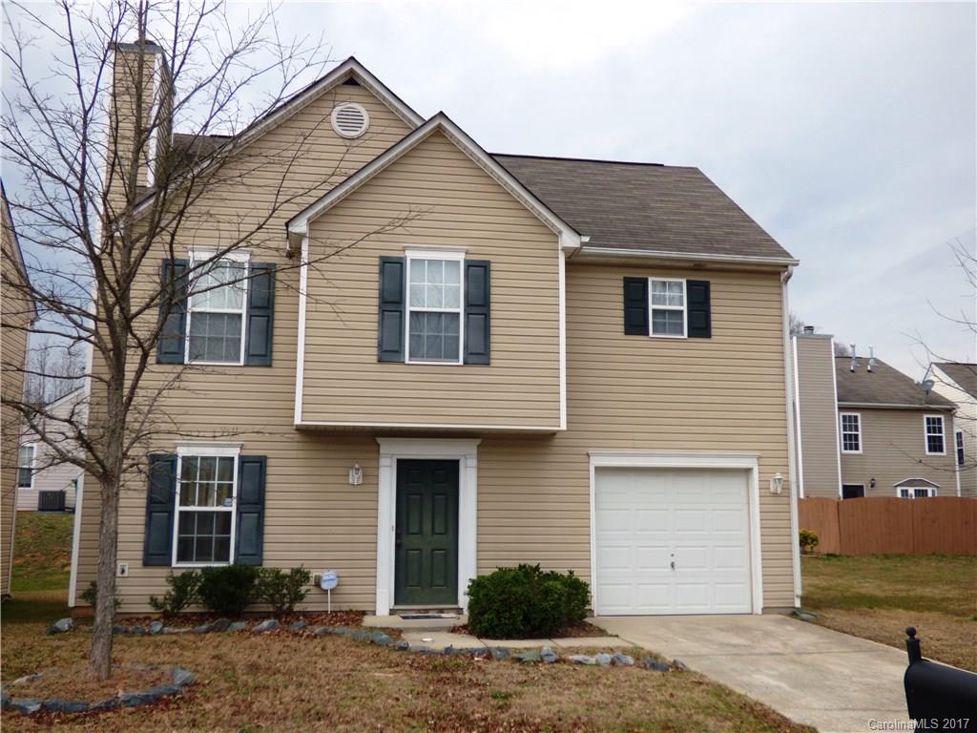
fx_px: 988
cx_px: 488
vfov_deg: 40.7
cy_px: 366
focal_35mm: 35
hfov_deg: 52.6
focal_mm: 6.18
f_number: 3.4
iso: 100
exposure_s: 1/320
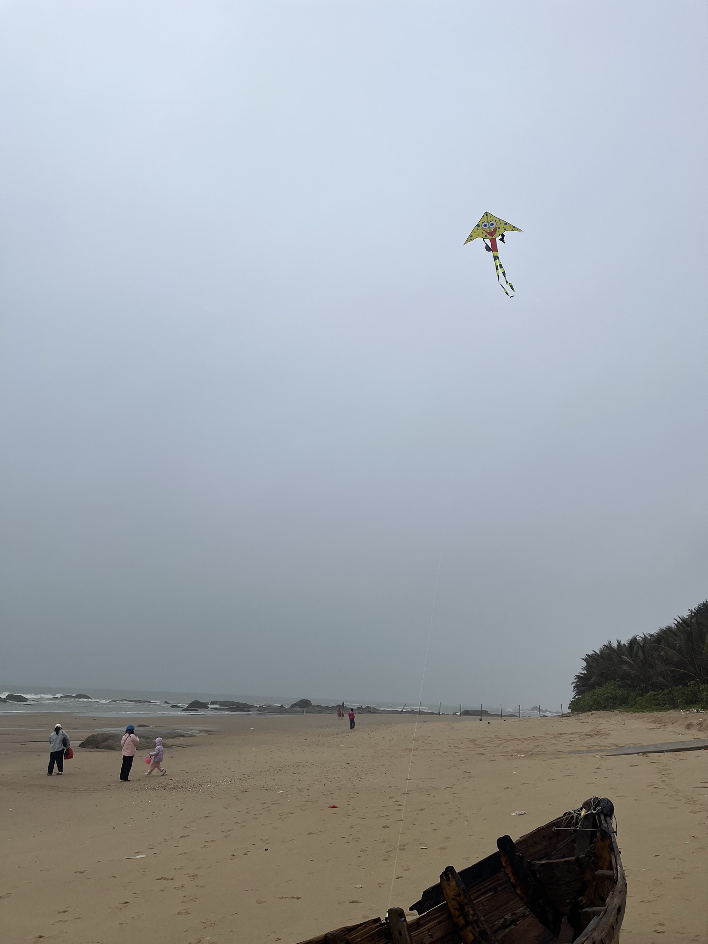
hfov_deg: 53.1
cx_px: 354
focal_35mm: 26
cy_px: 472
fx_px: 709
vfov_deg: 67.3
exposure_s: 1/7353
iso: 50
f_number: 1.6
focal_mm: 5.1
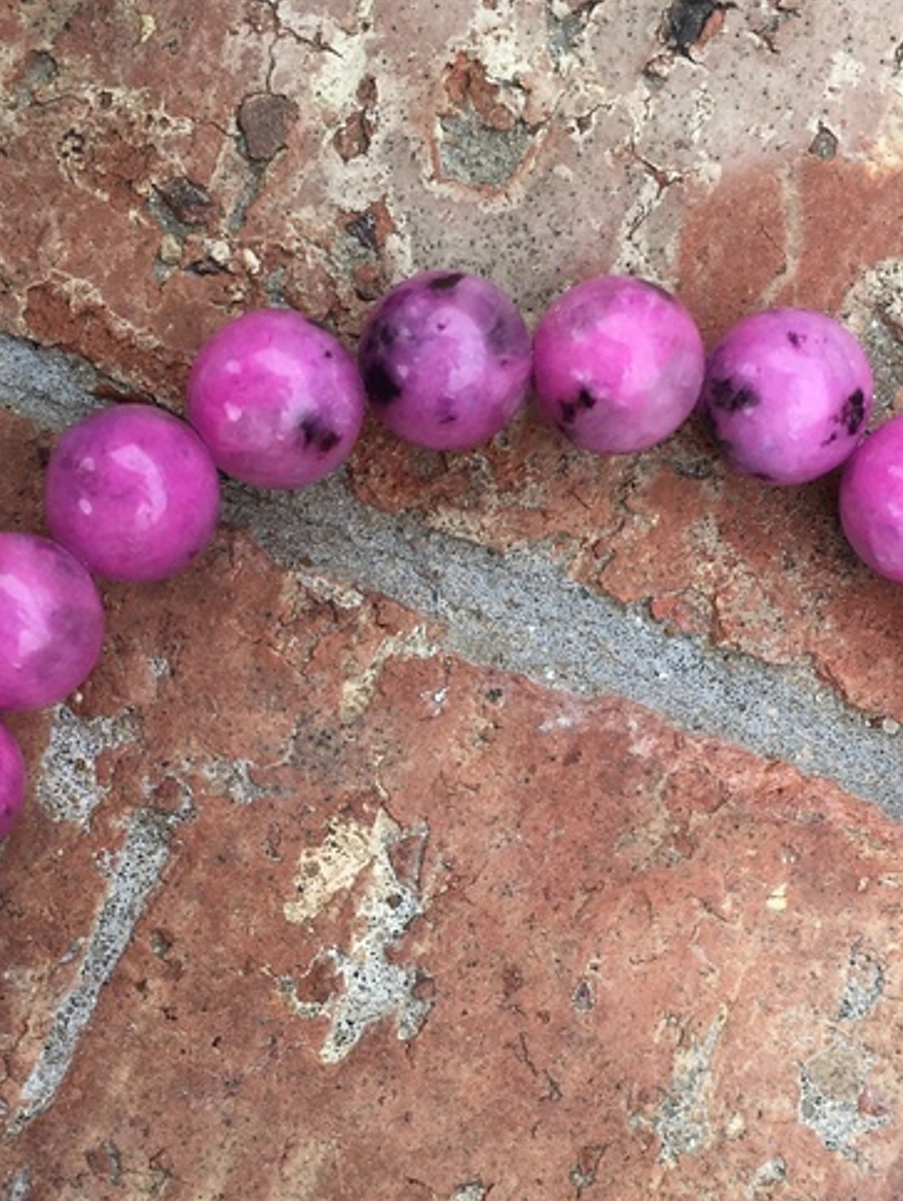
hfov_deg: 24.4
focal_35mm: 60
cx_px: 468
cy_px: 865
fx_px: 2084
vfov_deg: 31.7
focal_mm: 4.15
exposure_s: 1/430
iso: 25
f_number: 2.2
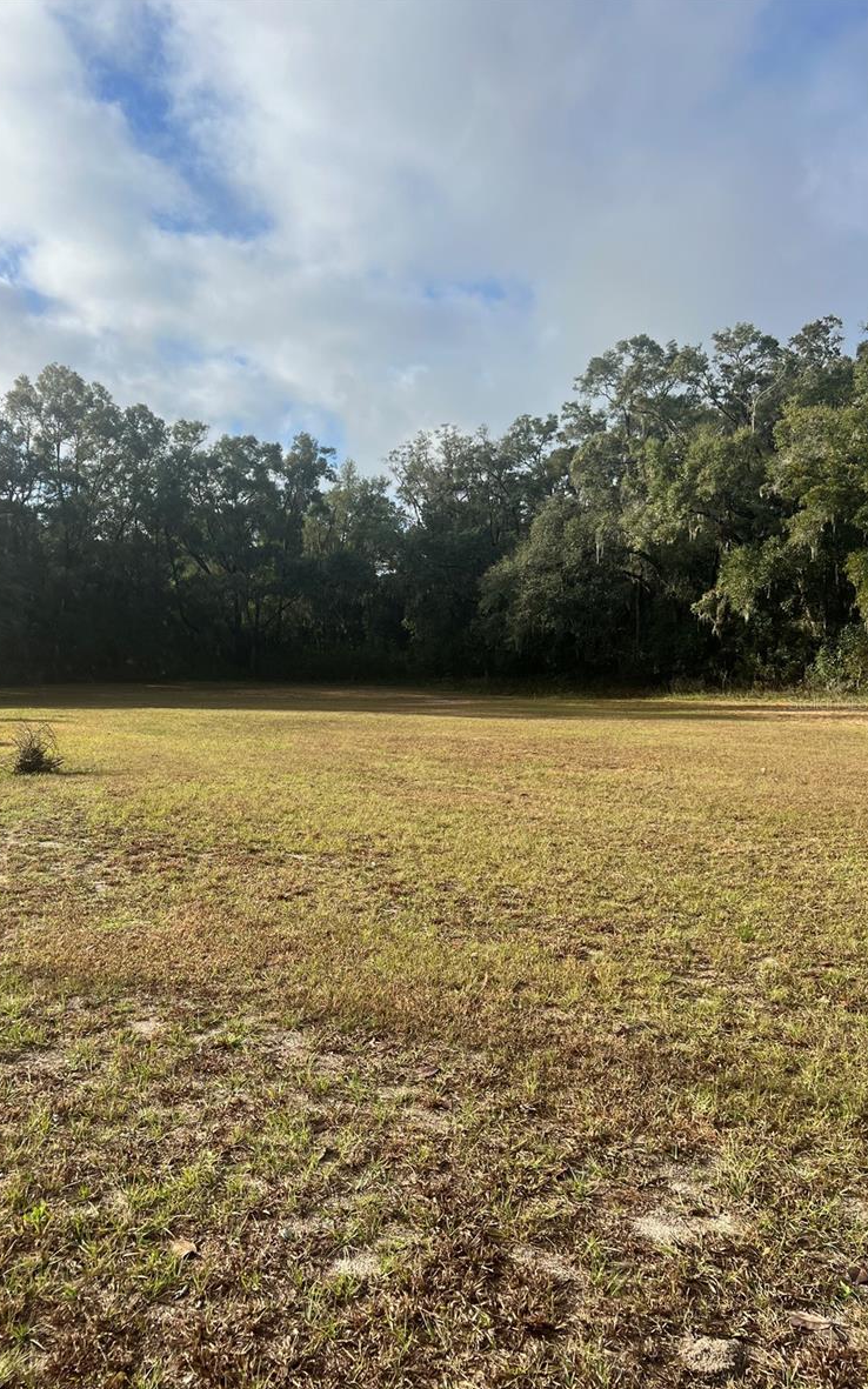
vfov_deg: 66.5
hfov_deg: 44.3
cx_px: 342
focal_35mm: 28
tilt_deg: -4.6
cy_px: 702
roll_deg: -0.9
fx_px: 1060
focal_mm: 5.7
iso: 50
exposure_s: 1/4115
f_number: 1.5
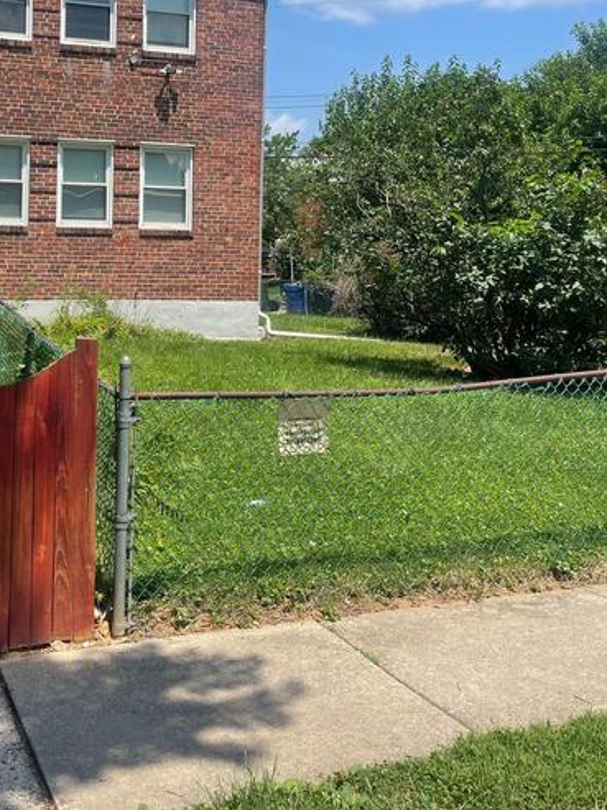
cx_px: 148
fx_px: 912
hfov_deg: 35.9
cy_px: 219
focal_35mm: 39
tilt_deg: +3.3
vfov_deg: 46.4
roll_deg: -0.7
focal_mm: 5.1
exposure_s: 1/2857
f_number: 1.6
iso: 32
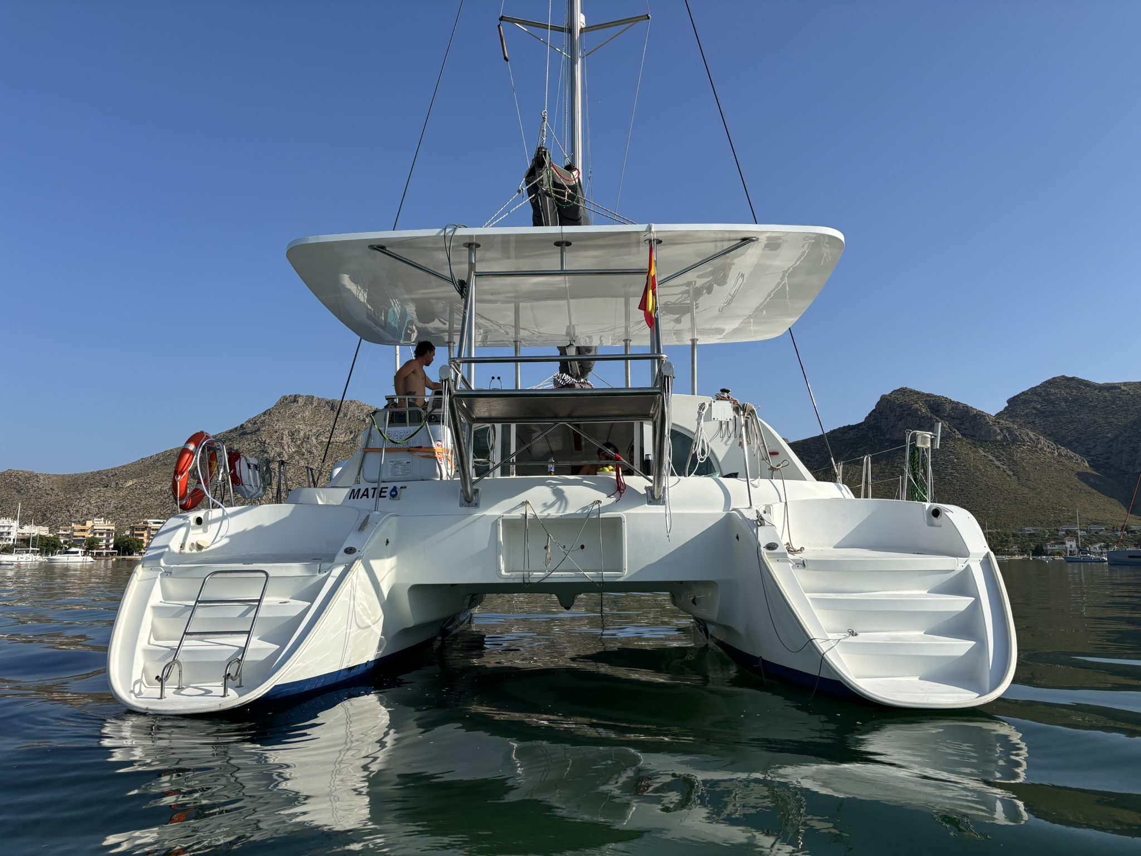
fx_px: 857
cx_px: 570
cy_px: 428
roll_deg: +0.0
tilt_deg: +10.1
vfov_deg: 53.1
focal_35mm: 26
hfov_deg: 67.3
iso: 50
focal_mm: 5.96
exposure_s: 1/4255
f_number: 1.6
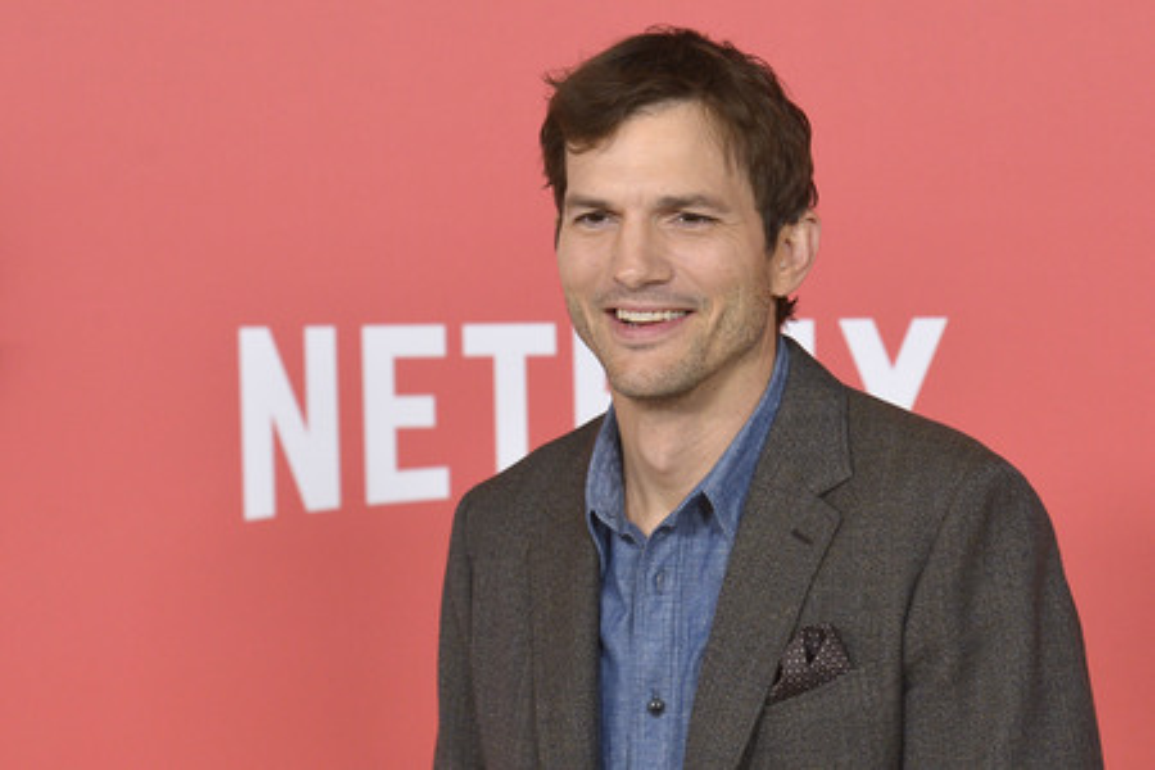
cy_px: 385
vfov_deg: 15.9
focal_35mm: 86
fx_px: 2759
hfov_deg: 23.6
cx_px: 578
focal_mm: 86
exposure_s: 1/320
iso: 1600
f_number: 6.3
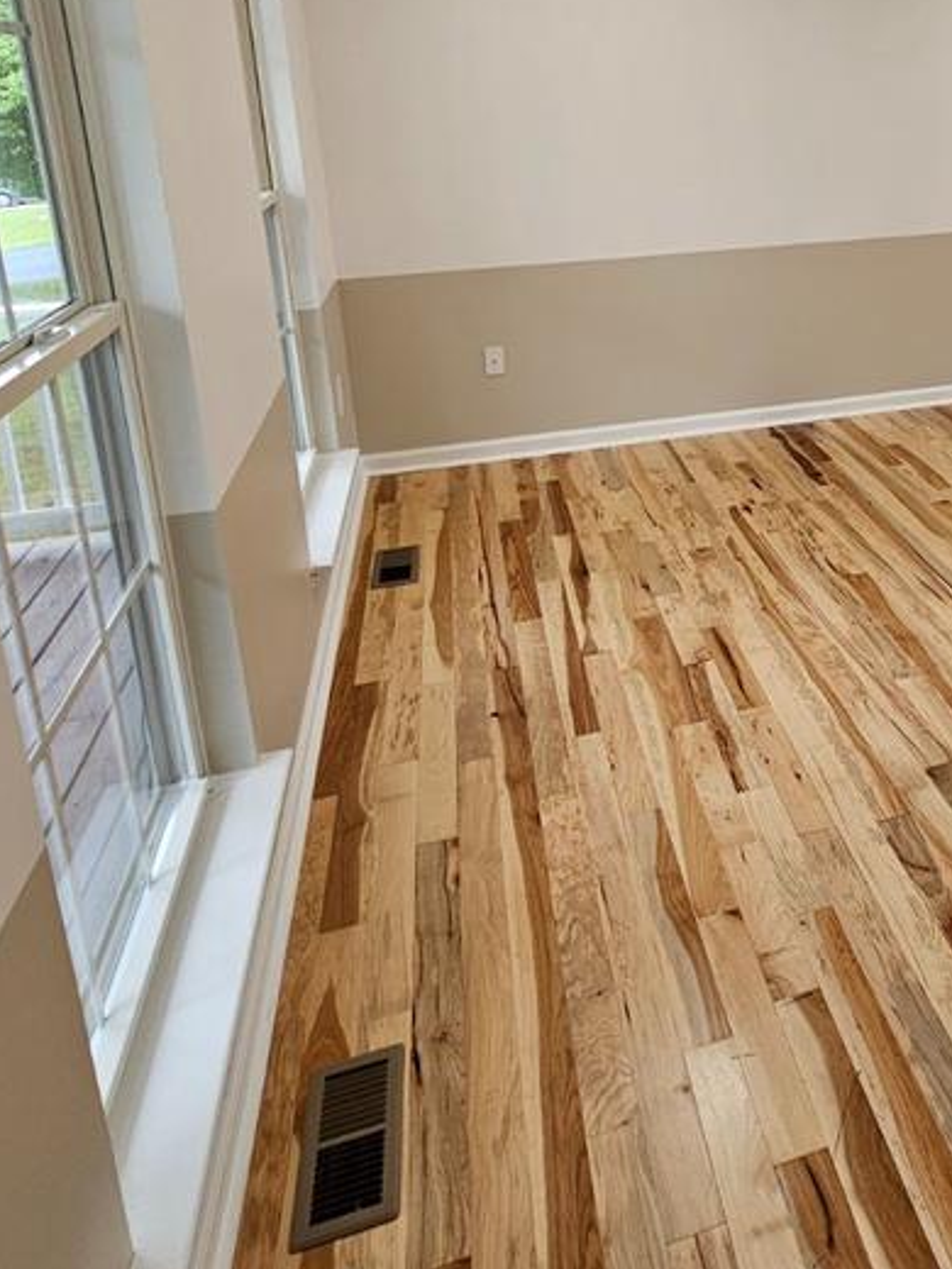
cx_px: 786
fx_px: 990
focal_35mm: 27
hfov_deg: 48.0
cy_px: 325
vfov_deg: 61.8
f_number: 2.2
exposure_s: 1/60
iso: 64
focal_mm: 2.2
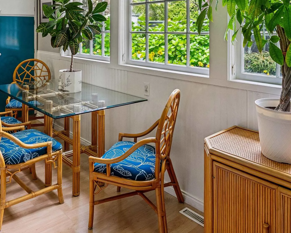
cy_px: 35
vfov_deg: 40.2
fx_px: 298
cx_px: 130
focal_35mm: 35
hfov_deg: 51.9
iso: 400
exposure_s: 1/10
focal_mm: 16.8
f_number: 10
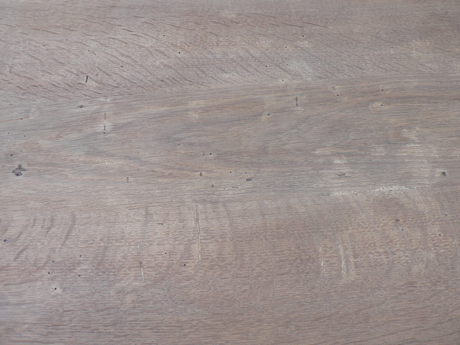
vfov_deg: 39.7
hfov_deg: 51.4
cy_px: 172
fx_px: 478
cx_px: 230
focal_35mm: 36
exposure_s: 1/50
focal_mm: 6
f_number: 2.8
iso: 80
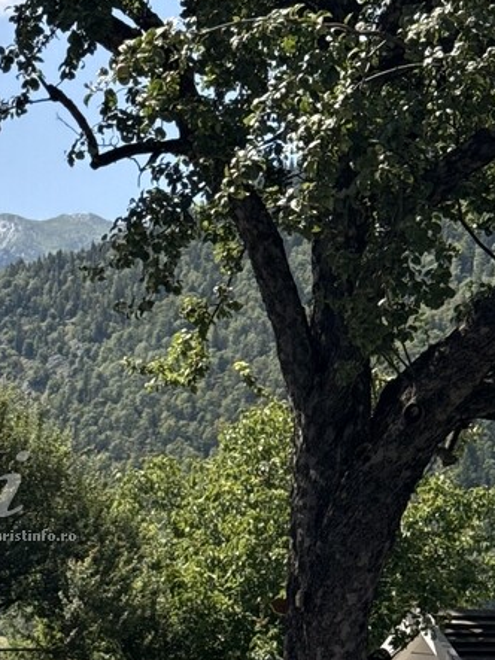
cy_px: 469
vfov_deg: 17.7
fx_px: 2117
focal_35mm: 111
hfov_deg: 13.1
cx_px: -15
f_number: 1.78
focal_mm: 6.76
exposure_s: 1/5208
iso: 100
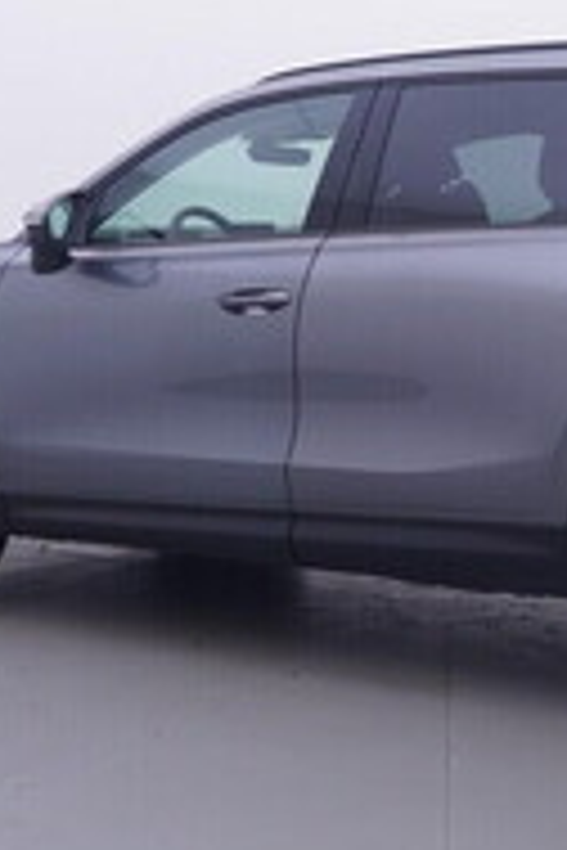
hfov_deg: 20.5
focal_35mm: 65
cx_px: 484
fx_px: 1546
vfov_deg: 30.6
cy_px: 304
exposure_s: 1/80
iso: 200
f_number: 5
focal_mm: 15
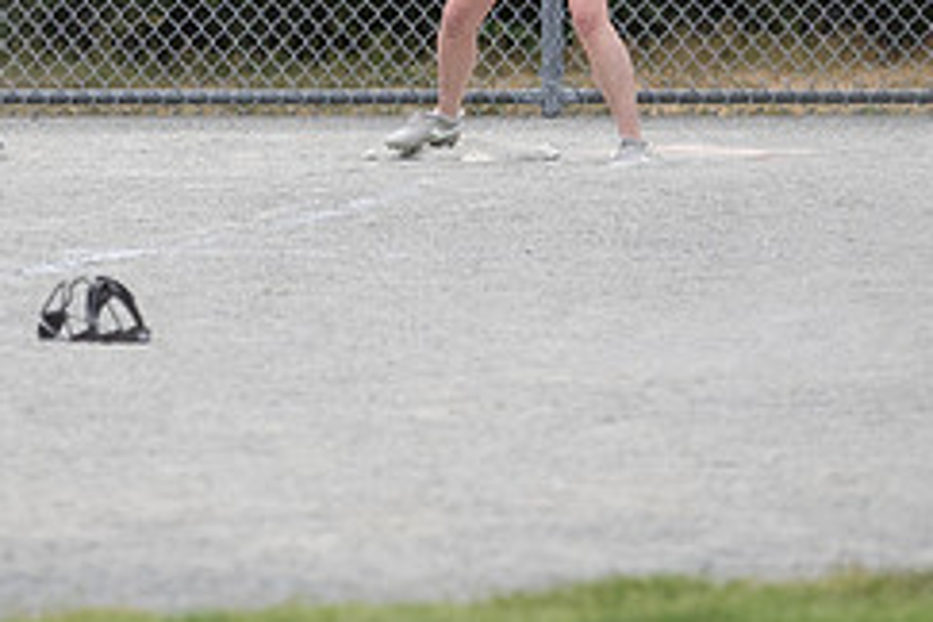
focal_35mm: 745
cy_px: 83
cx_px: 334
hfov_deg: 2.8
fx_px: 19306
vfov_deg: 1.8
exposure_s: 1/1600
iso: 800
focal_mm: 150
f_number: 2.8
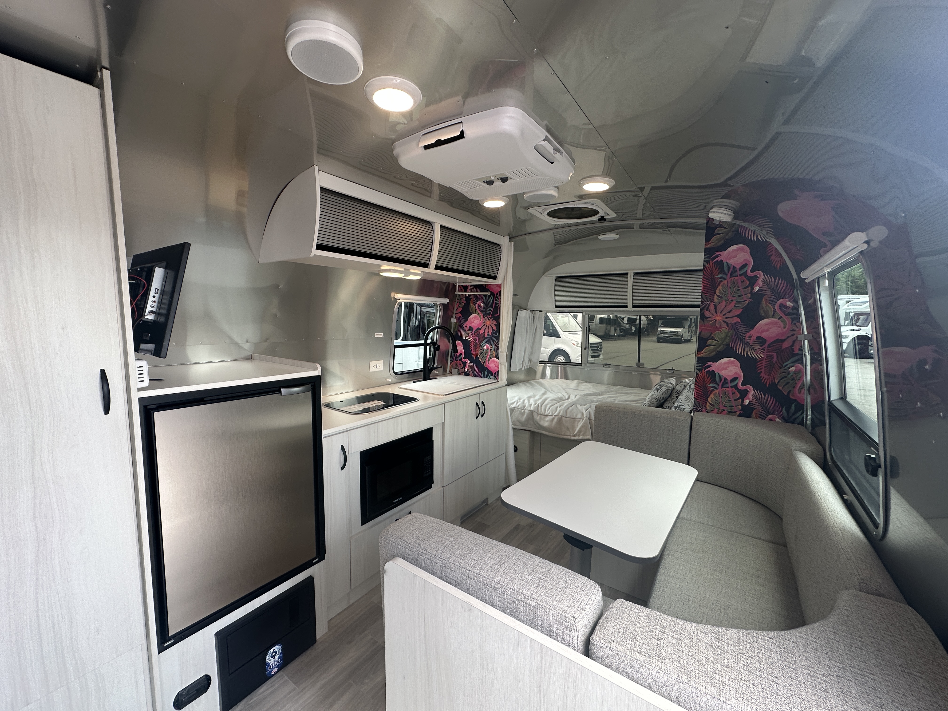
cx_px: 474
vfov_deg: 85.7
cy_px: 356
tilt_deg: -5.4
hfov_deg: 102.1
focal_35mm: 14
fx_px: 383
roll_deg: +0.7
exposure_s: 1/99
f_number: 2.2
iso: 64
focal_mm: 2.22
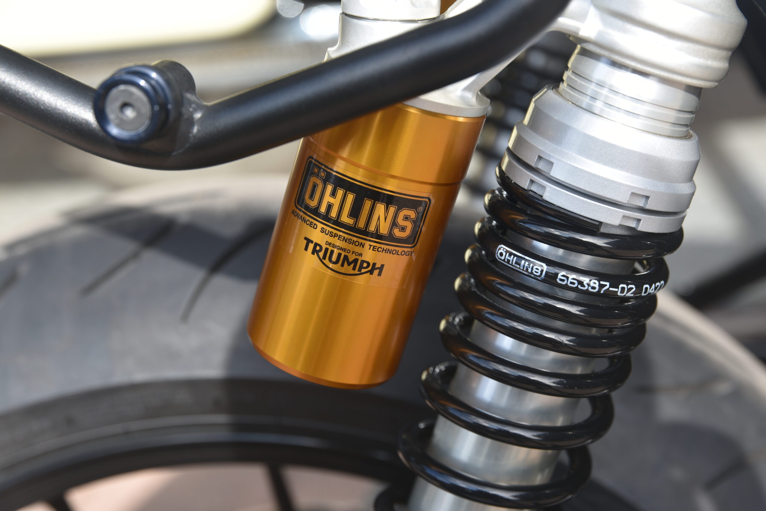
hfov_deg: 28.8
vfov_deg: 19.5
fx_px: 1490
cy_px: 256
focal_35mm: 70
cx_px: 383
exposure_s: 1/125
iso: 100
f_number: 5.6
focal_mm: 70
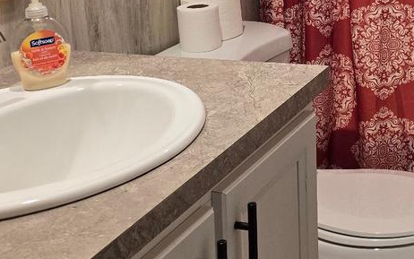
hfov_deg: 25.3
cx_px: 448
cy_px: -39
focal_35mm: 76
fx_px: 858
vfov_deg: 16.6
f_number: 1.7
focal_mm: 6.3
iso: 200
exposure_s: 1/120
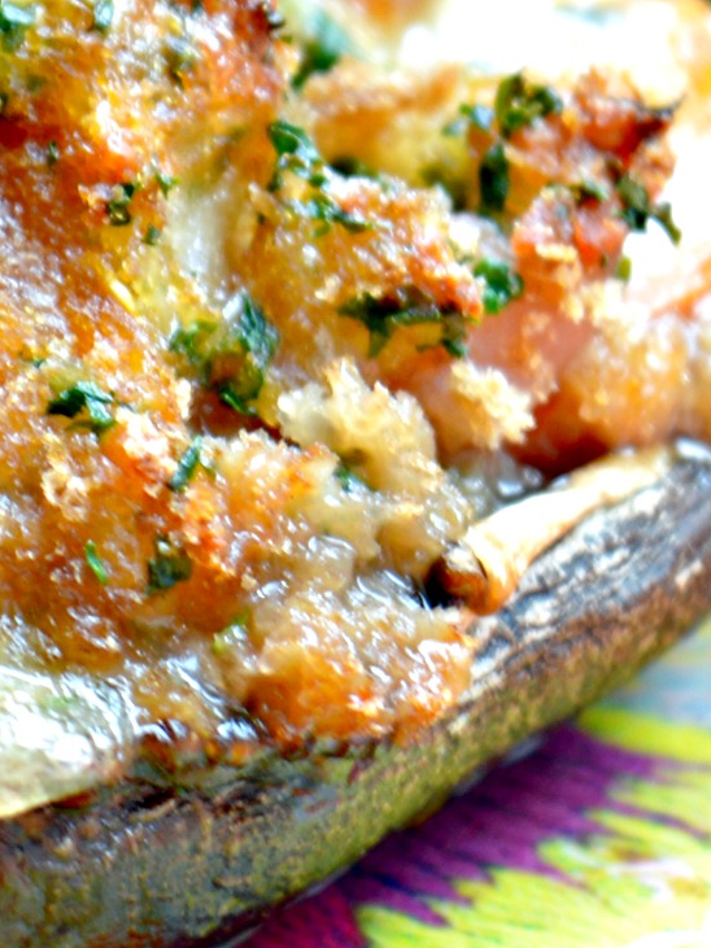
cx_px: -762
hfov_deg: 4.1
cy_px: -281
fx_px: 9867
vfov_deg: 5.5
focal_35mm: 360
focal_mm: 55
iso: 100
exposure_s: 1/15
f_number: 5.6
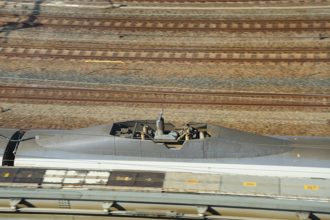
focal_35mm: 78
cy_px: 110
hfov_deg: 26.0
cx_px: 165
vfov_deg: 17.5
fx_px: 715
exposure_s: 1/250
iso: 320
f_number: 11
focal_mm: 78
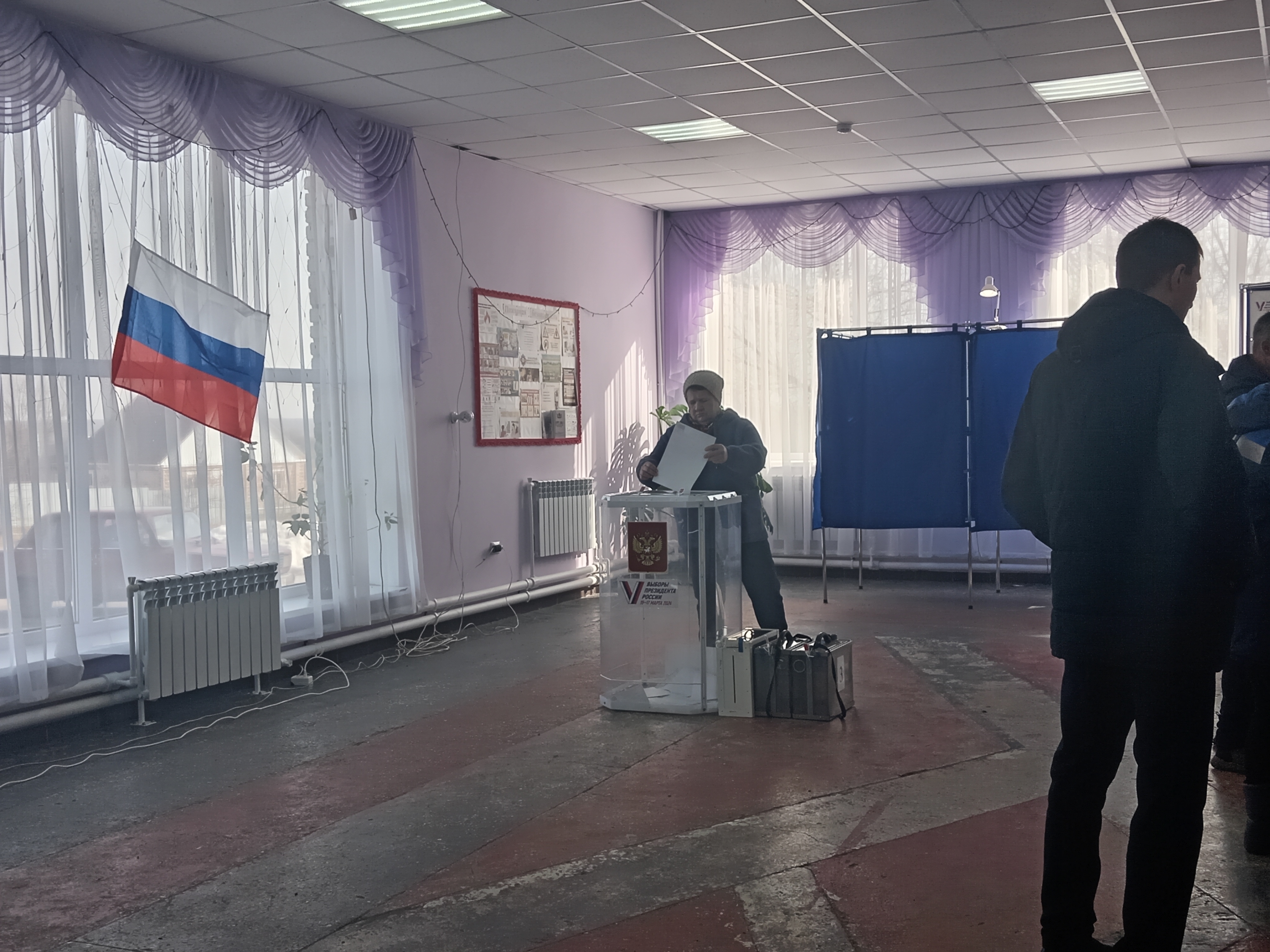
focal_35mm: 38
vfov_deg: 37.7
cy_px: 476
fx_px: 1394
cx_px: 635
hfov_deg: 49.0
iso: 100
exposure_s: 1/117
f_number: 1.8
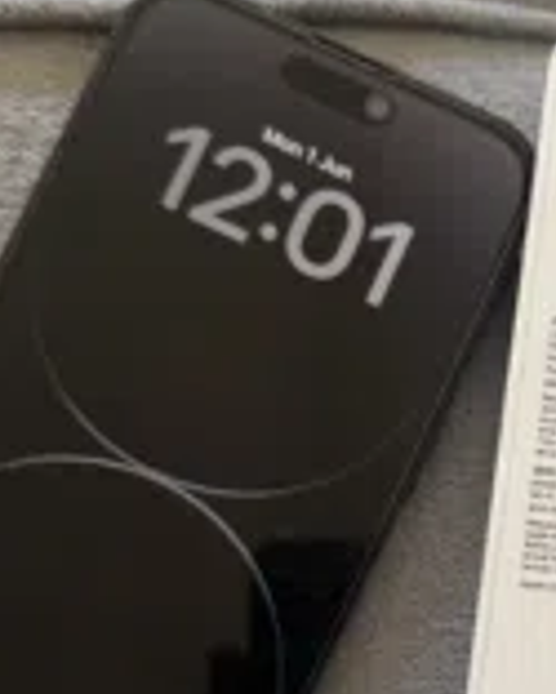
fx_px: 1233
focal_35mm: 60
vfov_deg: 30.6
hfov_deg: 24.6
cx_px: 516
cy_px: 569
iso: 800
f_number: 1.78
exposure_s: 1/60
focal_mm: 6.76
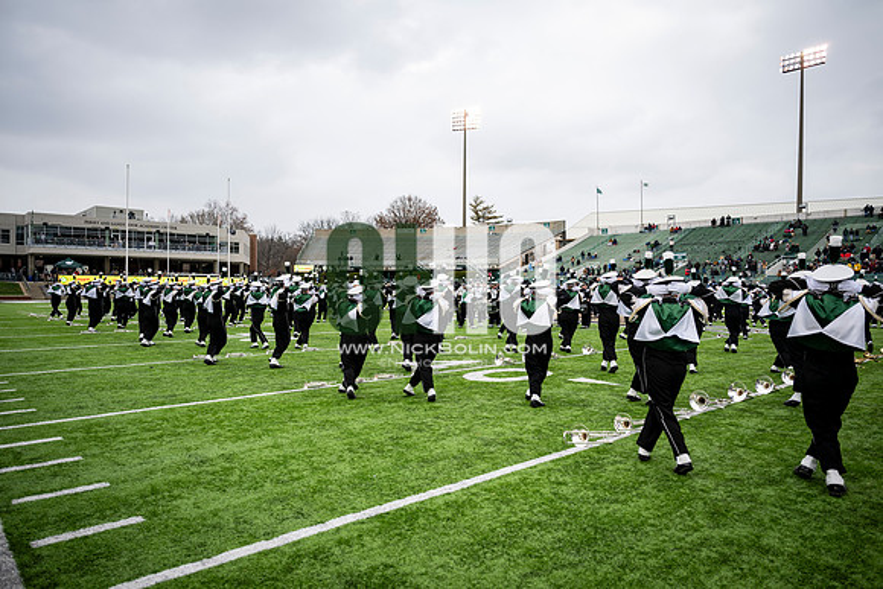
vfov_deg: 53.2
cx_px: 442
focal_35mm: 24
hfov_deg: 73.7
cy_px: 294
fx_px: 589
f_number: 2.8
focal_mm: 24
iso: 100
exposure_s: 1/500
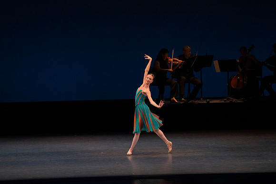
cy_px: 92
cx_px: 138
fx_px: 1963
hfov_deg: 8.0
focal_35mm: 256
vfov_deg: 5.4
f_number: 7.1
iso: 8000
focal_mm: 256
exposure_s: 1/400
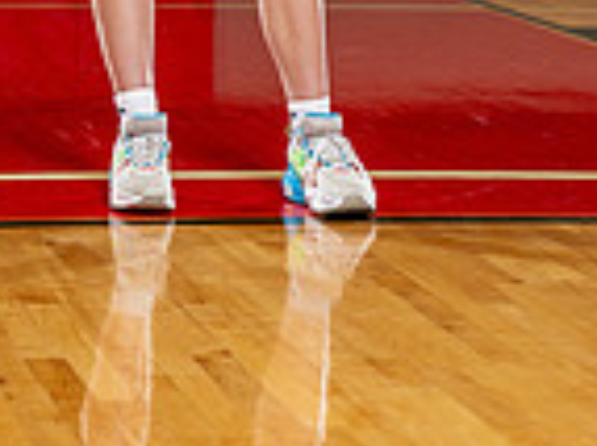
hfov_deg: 10.5
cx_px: 134
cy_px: -471
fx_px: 3240
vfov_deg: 7.5
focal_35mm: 188
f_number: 4
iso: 400
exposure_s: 1/250
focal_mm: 62
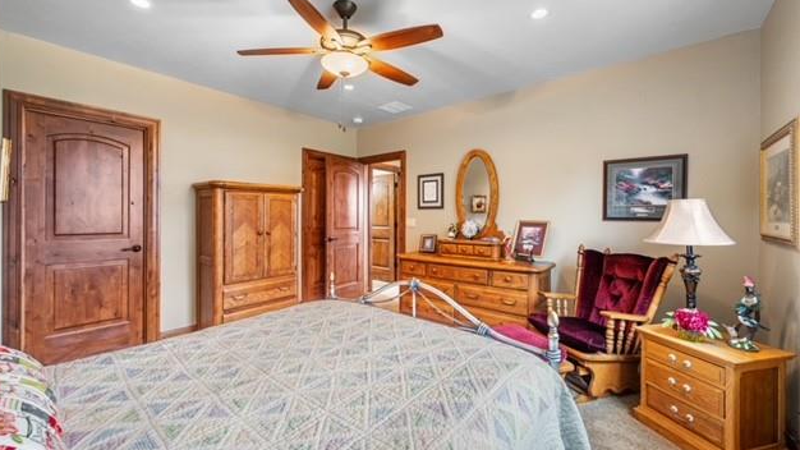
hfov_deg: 103.0
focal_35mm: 15
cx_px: 392
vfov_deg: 70.5
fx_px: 318
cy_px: 212
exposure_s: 1/2
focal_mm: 14
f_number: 8
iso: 800
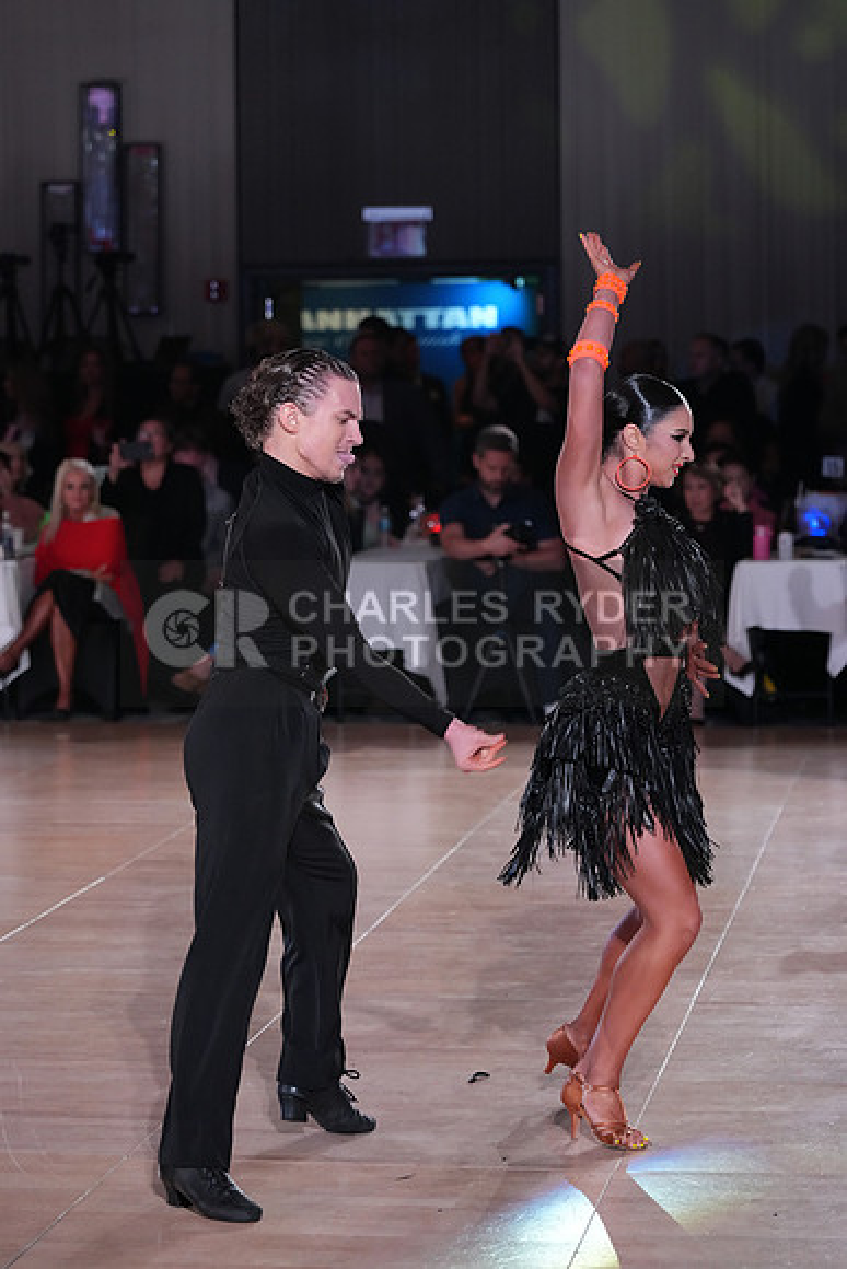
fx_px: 3703
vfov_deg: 19.5
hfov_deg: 13.0
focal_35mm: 105
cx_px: 424
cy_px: 634
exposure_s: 1/500
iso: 4000
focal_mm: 105
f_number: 4
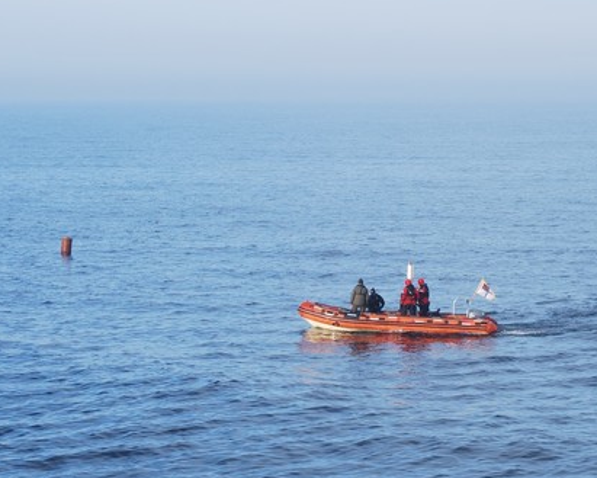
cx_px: 331
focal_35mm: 102
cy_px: 254
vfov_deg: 15.2
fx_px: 1796
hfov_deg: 18.9
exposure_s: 1/200
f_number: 7.1
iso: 100
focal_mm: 55
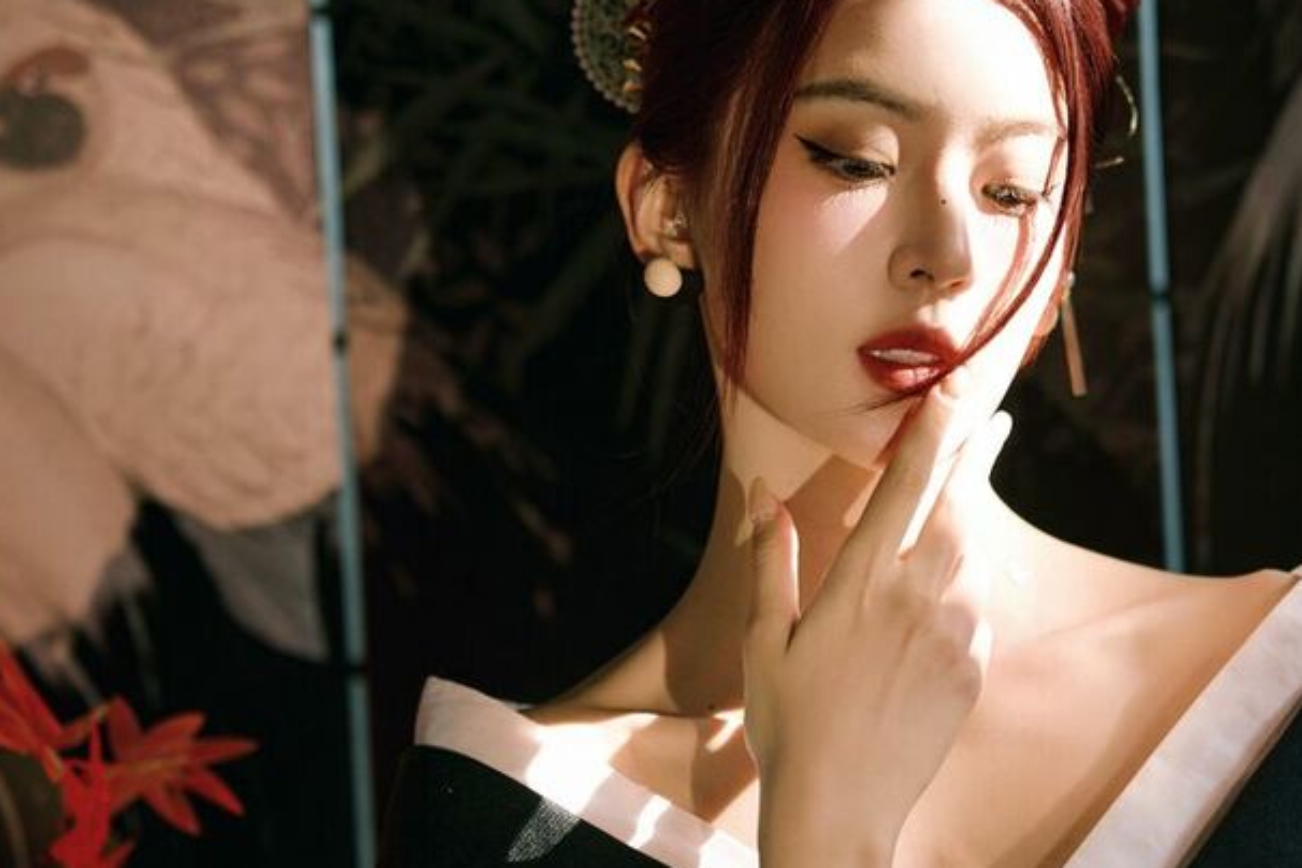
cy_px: 327
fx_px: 4701
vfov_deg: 10.5
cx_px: 722
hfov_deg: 15.8
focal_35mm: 130
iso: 250
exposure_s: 1/320
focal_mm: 75
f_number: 2.8
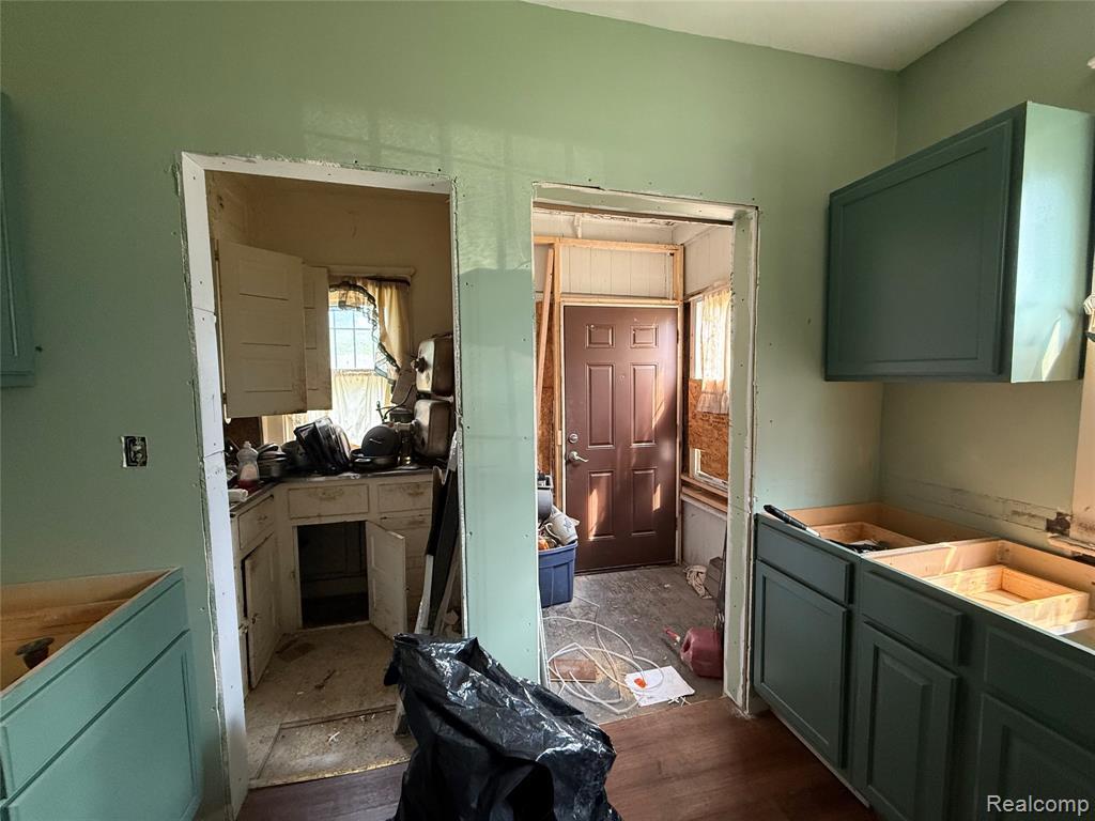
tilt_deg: -4.0
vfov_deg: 85.7
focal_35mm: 14
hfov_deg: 102.1
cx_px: 548
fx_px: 443
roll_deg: +0.4
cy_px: 410
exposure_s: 1/60
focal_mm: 2.22
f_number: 2.2
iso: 400
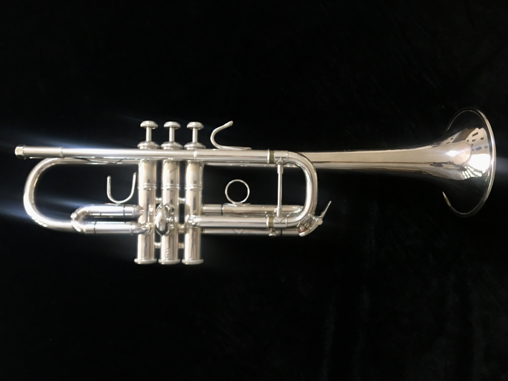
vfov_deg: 48.2
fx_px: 426
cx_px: 254
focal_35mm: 29
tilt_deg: -66.6
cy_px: 190
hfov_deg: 61.7
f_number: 2.2
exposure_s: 1/8
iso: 100
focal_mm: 4.15
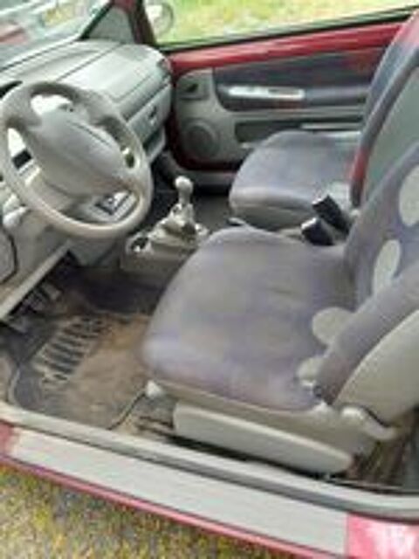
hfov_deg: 53.1
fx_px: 420
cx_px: 210
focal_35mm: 26
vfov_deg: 67.3
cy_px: 280
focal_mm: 3.98
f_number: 1.8
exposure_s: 1/50
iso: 40
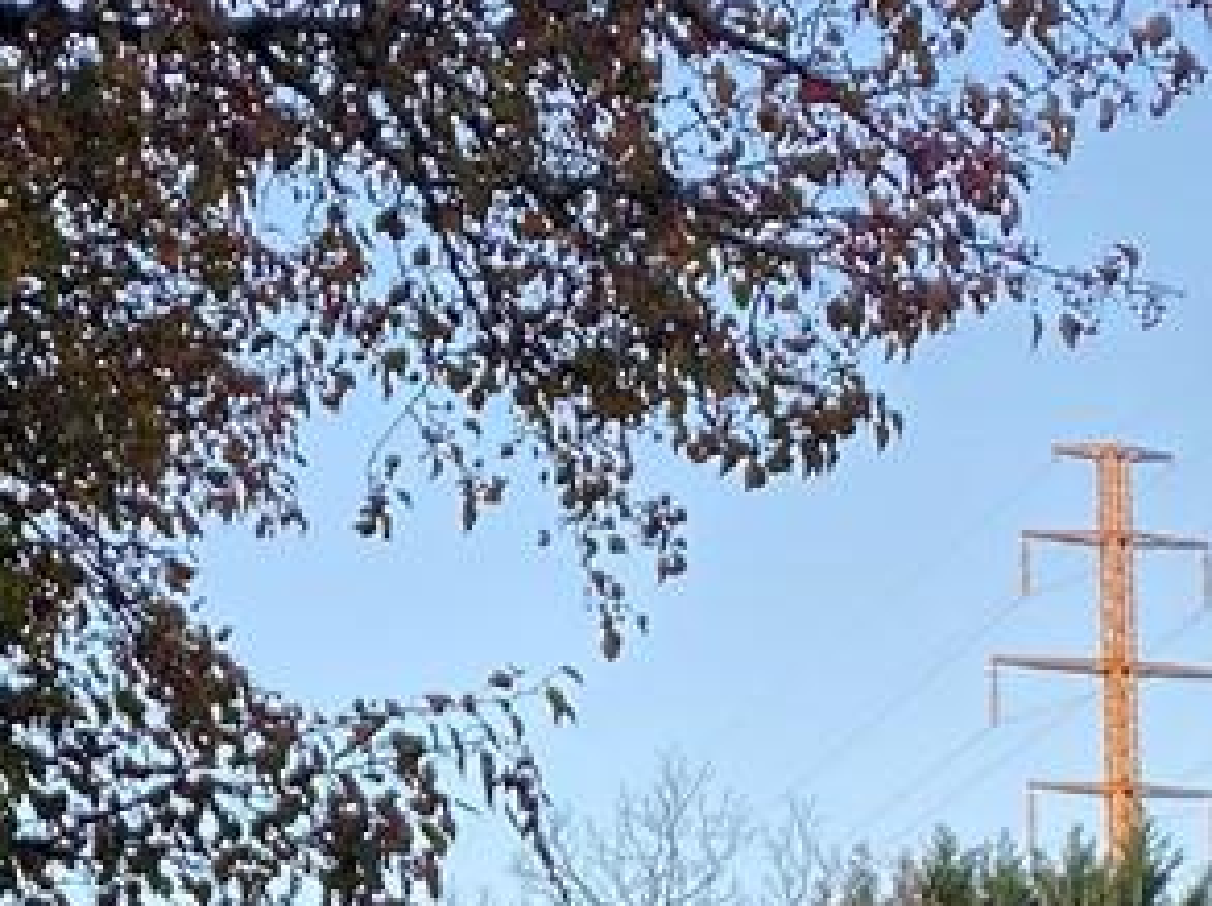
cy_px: 1456
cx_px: 389
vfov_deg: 14.8
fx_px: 3182
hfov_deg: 21.5
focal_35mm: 91
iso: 40
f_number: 1.8
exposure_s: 1/122
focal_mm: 4.25
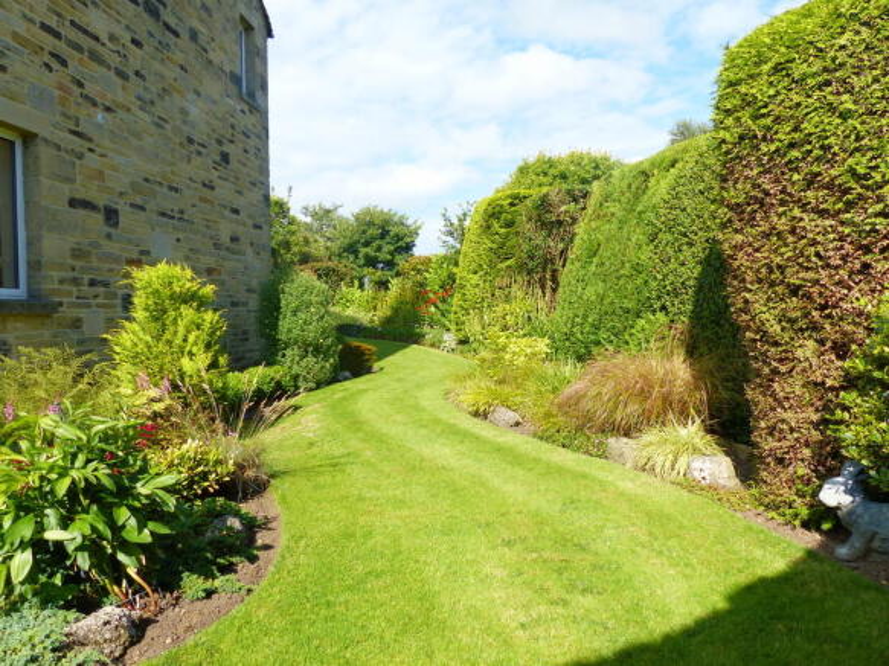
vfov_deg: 54.9
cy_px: 333
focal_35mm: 25
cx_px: 444
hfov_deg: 69.4
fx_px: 642
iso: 100
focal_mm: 4.5
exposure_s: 1/500
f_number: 4
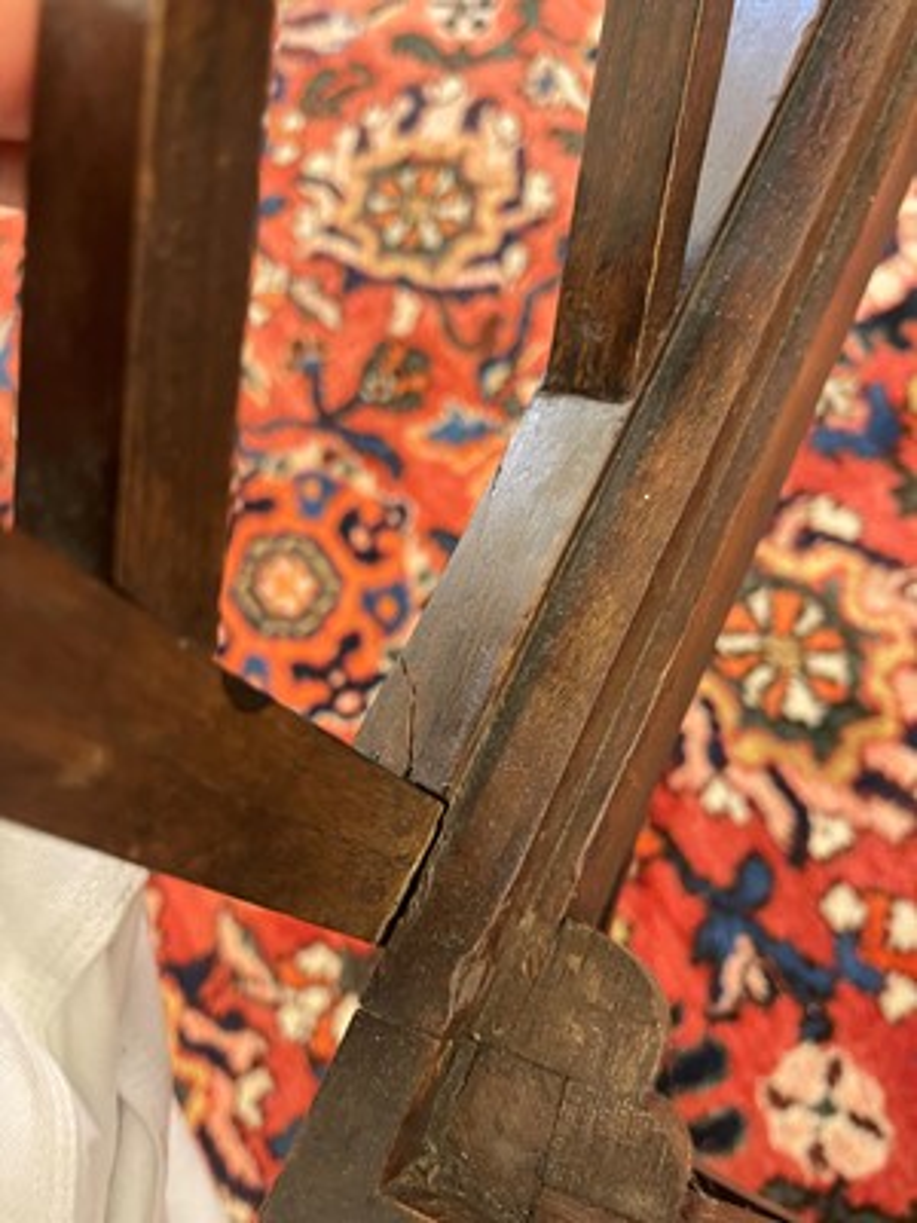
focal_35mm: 25
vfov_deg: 69.4
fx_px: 883
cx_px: 458
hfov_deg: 54.9
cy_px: 612
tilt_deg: -64.2
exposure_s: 1/33
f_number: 1.6
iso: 640
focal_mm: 5.1
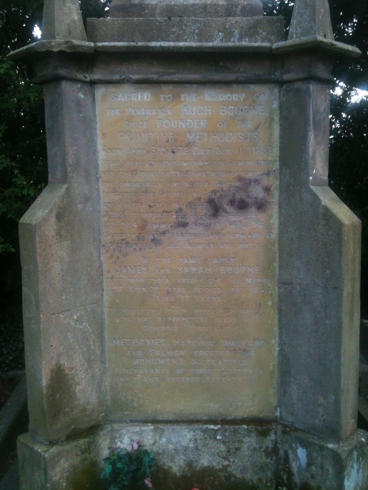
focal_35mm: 35
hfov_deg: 40.7
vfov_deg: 52.6
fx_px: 496
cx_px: 184
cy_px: 245
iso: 100
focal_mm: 3.85
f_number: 2.8
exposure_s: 1/120
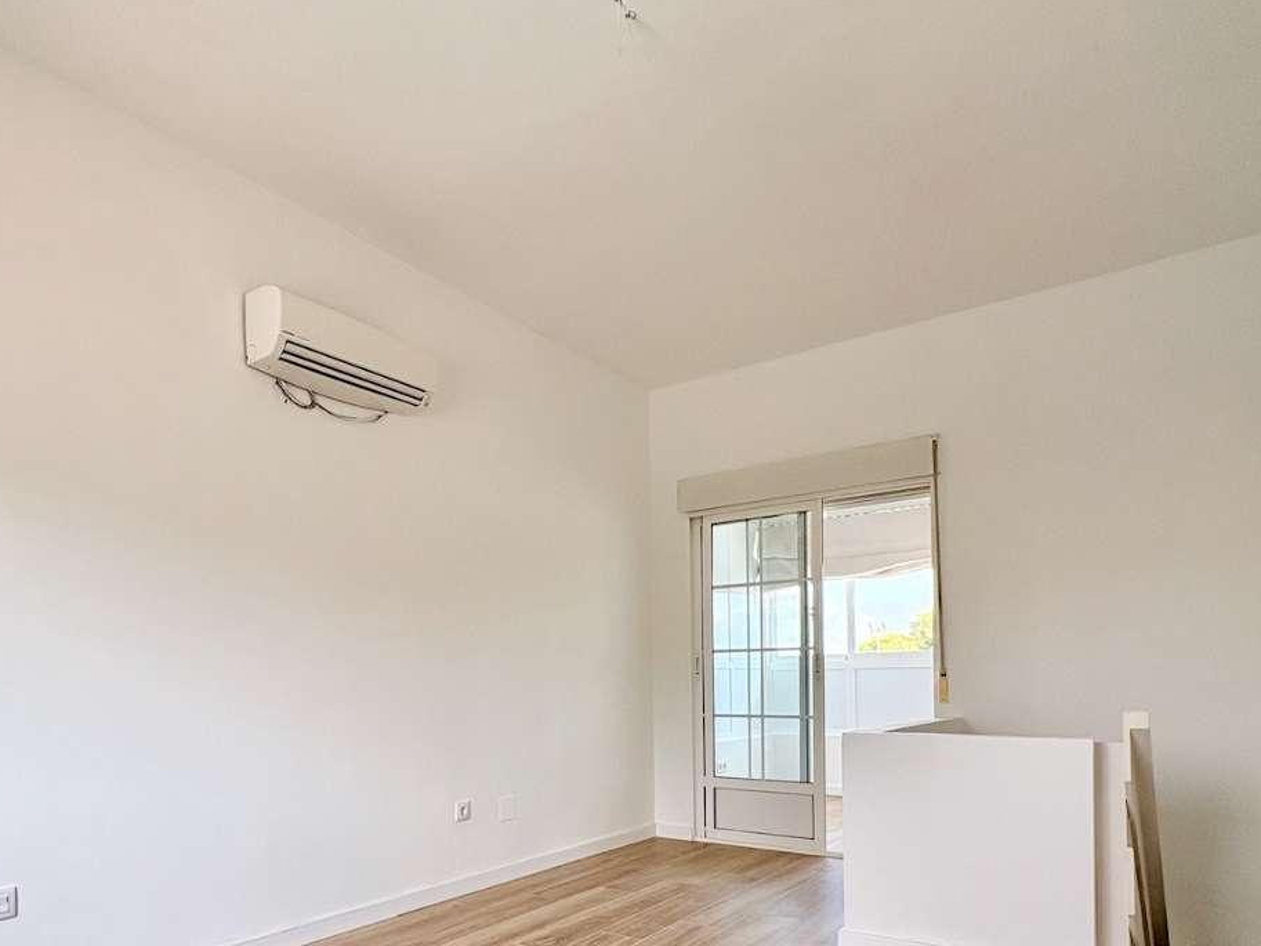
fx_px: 838
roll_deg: +1.1
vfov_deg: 56.6
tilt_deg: +0.4
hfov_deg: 73.6
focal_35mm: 23
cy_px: 684
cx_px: 552
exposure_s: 1/158
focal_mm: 2.22
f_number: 2.2
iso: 64
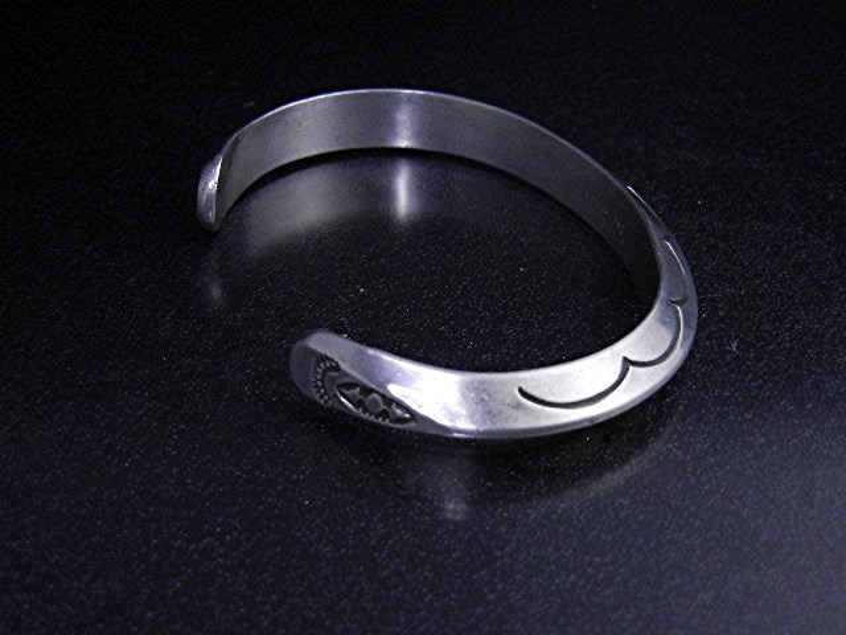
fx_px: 1442
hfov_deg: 32.7
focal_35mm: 59
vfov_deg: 24.8
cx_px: 423
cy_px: 318
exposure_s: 1/30
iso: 642
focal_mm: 10.6
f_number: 8
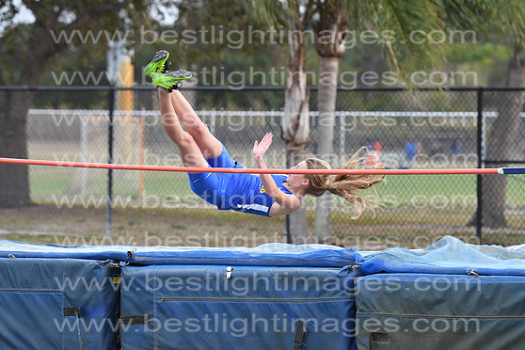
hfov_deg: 8.8
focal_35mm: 234
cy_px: 181
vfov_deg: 5.9
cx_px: 267
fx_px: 3412
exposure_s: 1/1250
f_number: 4
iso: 400
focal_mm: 150
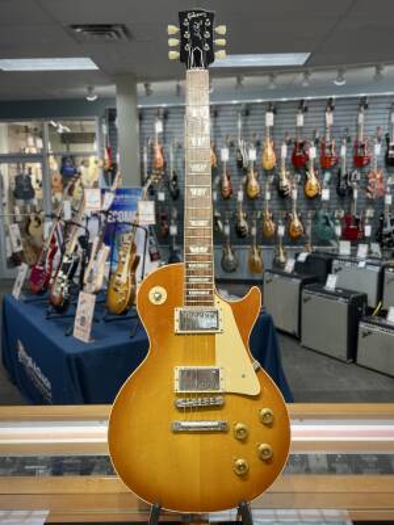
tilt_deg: -6.6
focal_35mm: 26
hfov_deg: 53.1
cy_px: 262
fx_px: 395
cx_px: 197
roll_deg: +2.2
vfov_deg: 67.3
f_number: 1.6
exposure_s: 1/120
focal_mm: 4.2
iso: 80
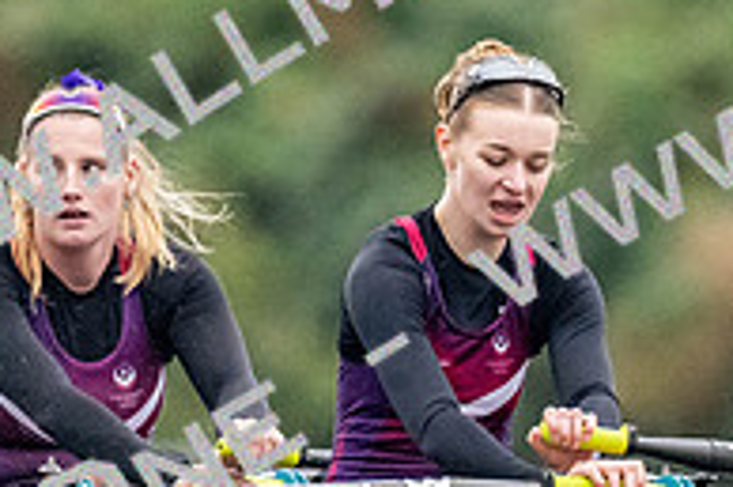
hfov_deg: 0.8
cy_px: 370
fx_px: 54825
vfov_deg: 0.5
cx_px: 193
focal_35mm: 2695
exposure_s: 1/2500
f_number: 4
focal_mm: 600
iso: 3600
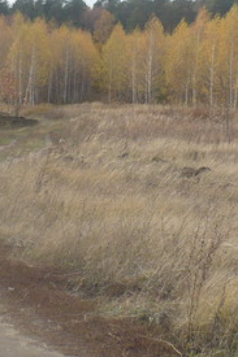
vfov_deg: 19.6
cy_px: 117
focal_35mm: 104
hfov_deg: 13.1
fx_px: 1033
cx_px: 62
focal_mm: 6.1
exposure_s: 1/640
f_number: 2.8
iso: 100
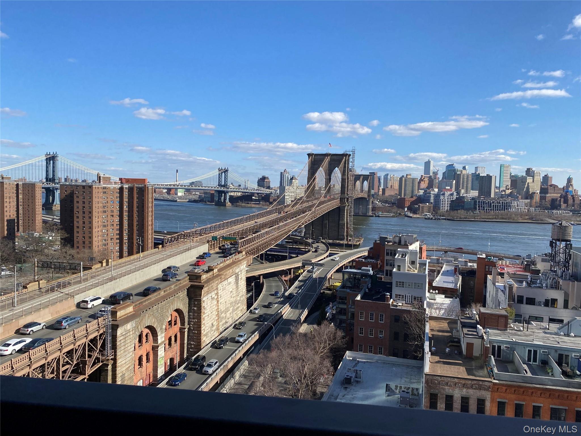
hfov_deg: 67.3
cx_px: 290
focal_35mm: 26
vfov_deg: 53.1
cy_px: 218
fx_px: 436
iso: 32
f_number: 1.8
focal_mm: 4.25
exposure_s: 1/2755
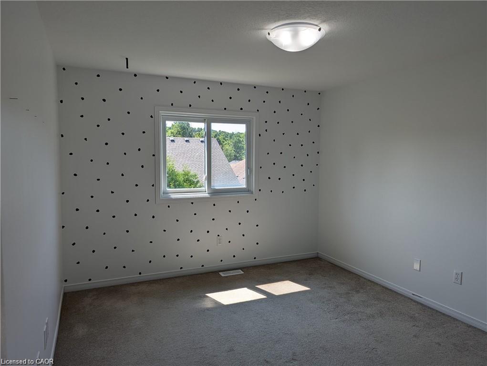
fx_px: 338
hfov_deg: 71.5
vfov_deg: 56.9
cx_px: 244
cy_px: 183
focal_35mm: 24
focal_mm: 6.81
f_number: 1.85
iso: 50
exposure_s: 1/625
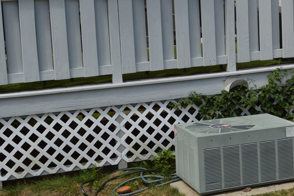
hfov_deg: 27.2
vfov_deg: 18.5
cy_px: 46
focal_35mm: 73
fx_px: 596
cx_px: 231
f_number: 7.1
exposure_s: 1/200
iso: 100
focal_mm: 26
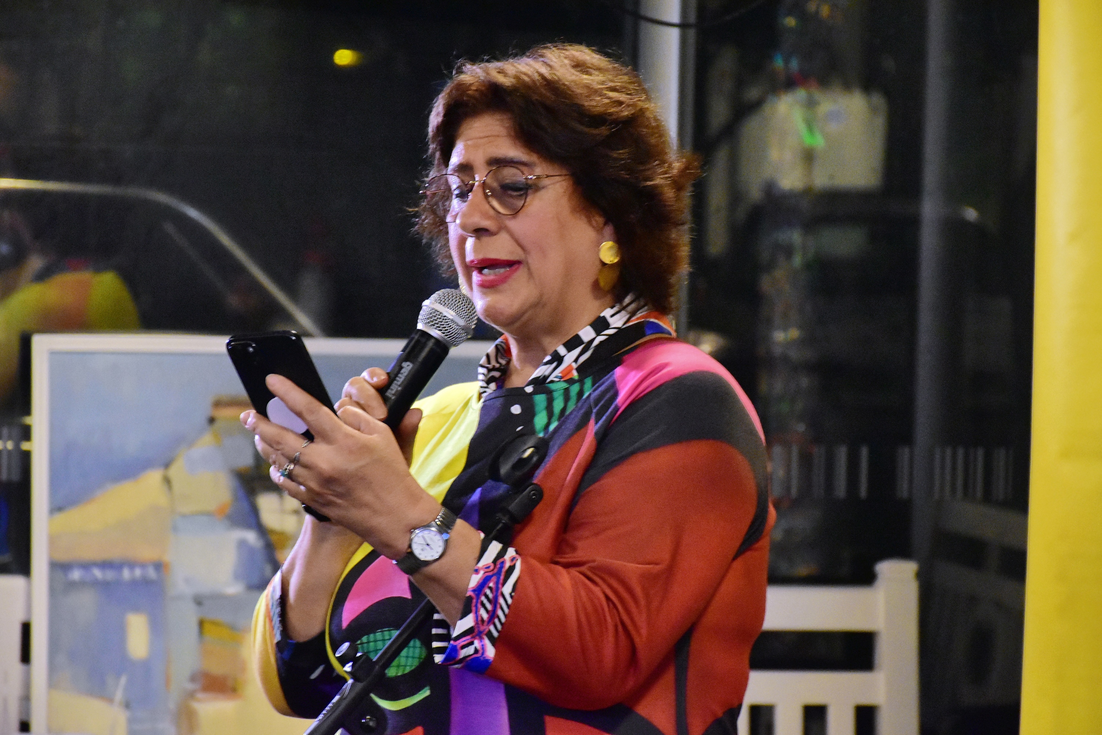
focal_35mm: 150
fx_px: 4591
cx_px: 551
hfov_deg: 13.7
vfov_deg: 9.1
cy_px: 368
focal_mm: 100
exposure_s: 1/100
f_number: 5.6
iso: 6400
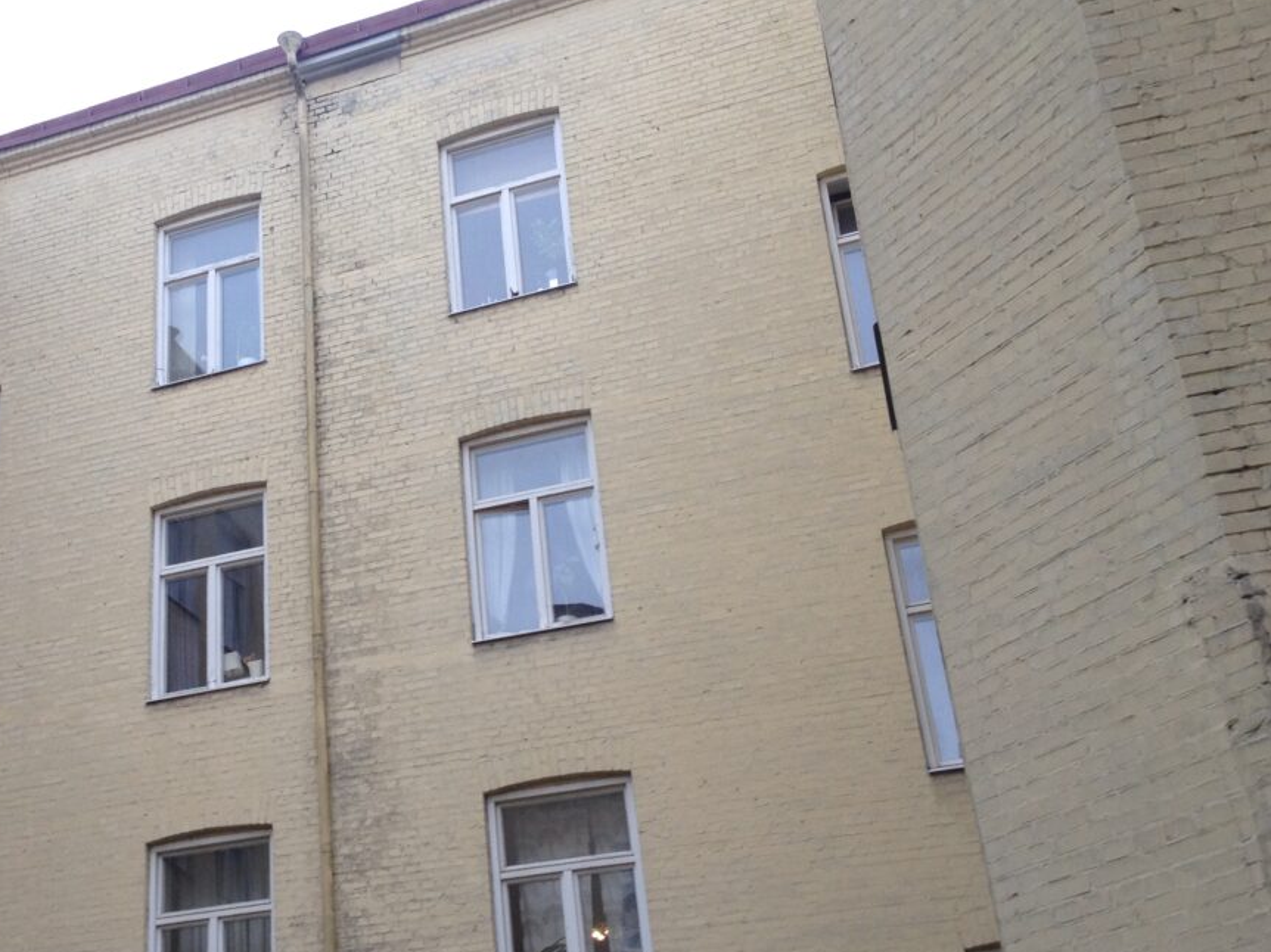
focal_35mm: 52
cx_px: 330
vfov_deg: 28.0
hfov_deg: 36.1
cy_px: 561
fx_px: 1909
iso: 64
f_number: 2.4
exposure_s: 1/120
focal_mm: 4.28
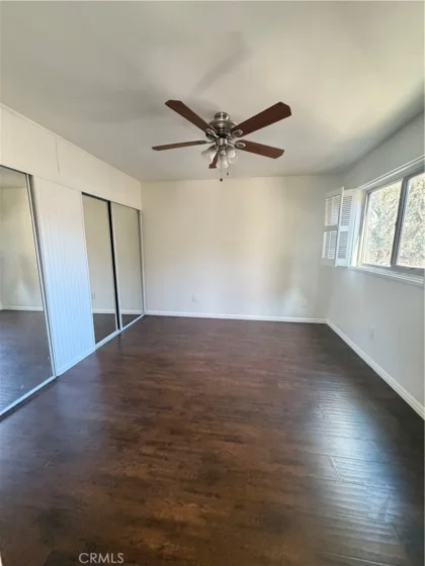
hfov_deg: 85.7
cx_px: 212
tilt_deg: -8.7
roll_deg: -0.2
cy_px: 283
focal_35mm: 14
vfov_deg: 102.1
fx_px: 229
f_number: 2.2
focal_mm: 2.22
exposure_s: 1/60
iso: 500
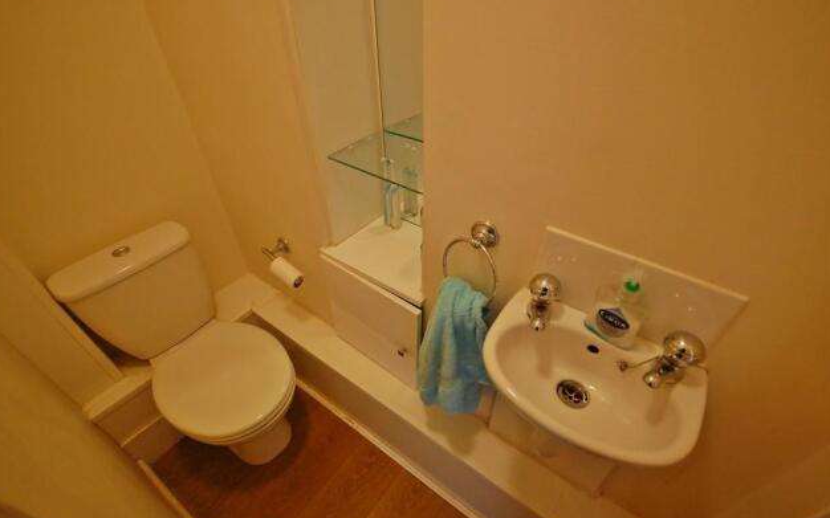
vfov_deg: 71.2
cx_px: 422
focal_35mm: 16
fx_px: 362
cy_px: 268
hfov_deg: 97.8
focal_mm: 10
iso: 900
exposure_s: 1/30
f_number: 4
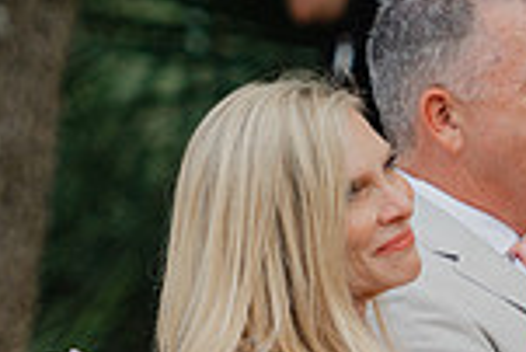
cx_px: 525
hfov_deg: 3.0
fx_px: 10018
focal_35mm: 685
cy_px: 235
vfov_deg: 2.0
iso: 200
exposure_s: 1/800
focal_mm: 155
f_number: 2.8
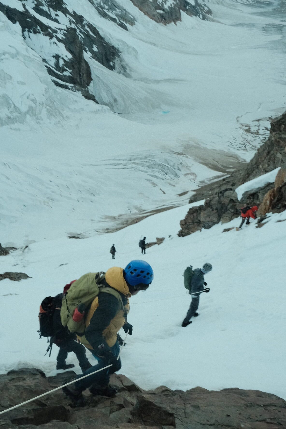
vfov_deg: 48.5
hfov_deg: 33.4
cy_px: 214
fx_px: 477
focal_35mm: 40
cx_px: 143
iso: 3200
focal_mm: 26.5
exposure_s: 1/40
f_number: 11
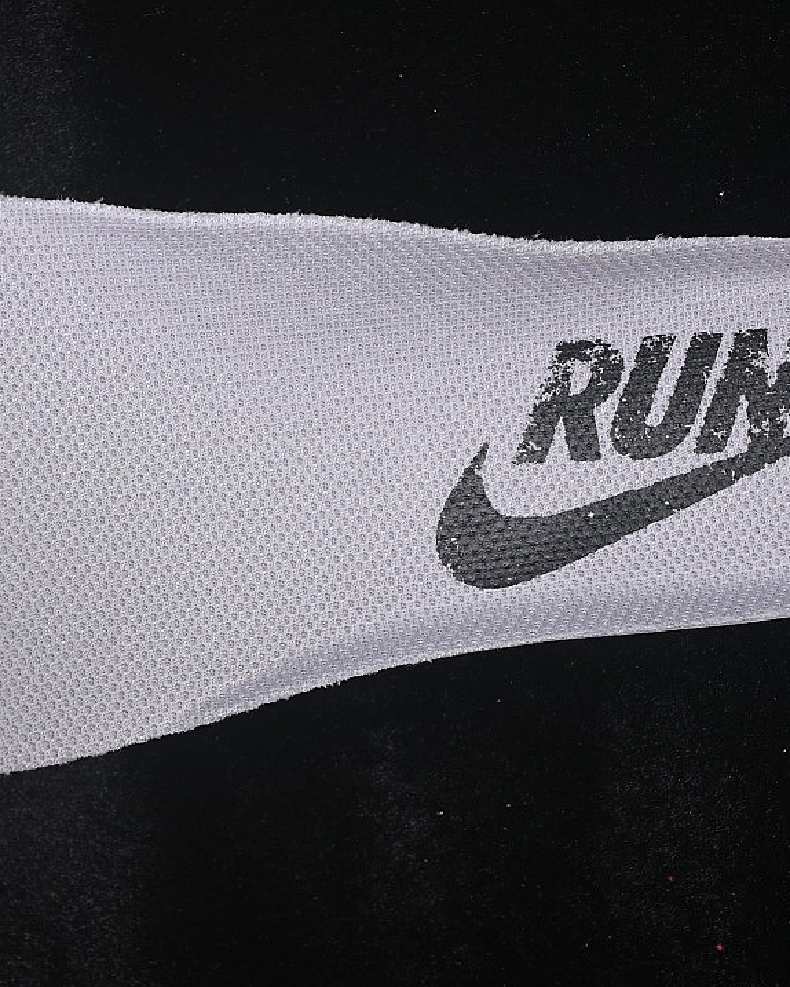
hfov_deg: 14.5
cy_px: 494
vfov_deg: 18.1
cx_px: 234
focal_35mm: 106
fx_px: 3097
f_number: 7.1
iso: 160
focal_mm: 50
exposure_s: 1/80
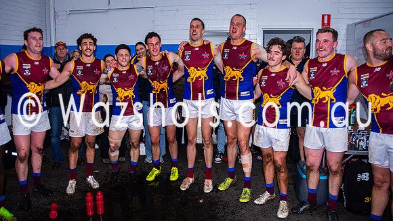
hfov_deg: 71.2
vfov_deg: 43.8
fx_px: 274
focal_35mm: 26
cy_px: 98
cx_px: 190
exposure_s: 1/160
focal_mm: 16
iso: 400
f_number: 2.8
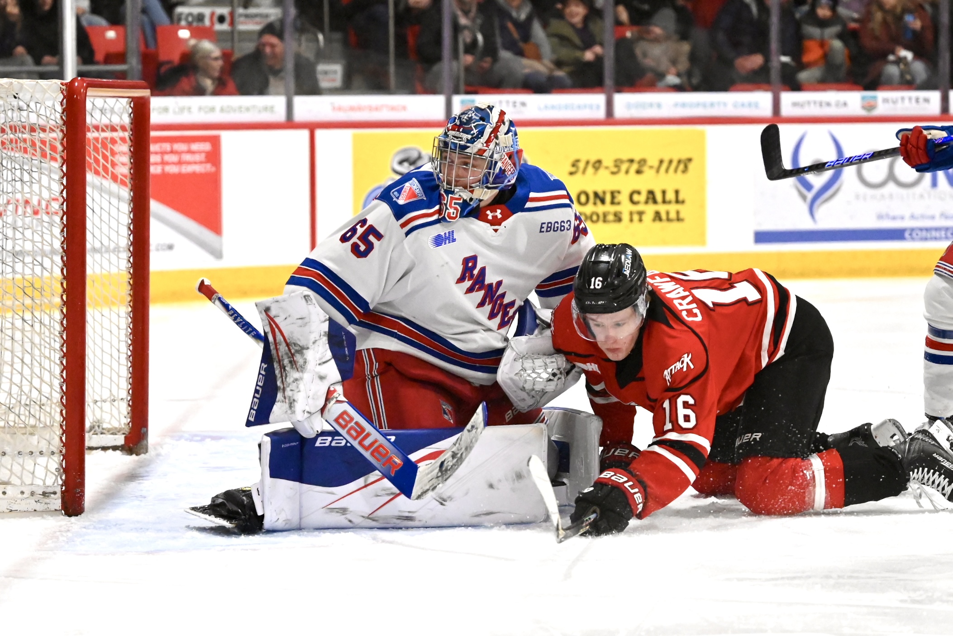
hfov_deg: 15.9
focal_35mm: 129
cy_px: 318
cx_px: 476
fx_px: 3415
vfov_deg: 10.6
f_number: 2.8
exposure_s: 1/4000
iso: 6400
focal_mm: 86
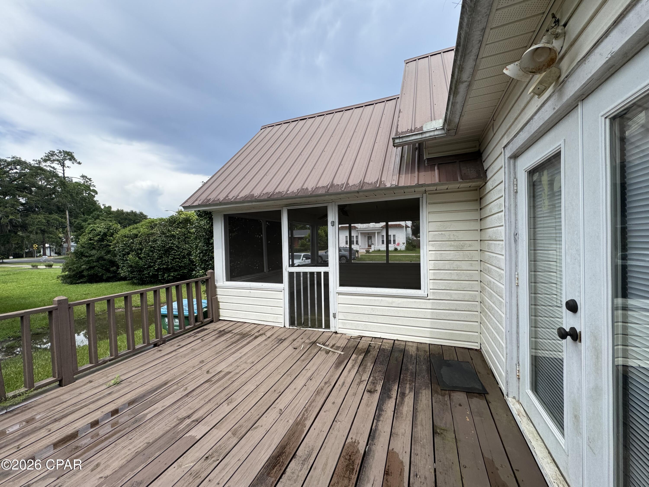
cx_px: 324
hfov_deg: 102.1
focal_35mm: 14
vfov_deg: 85.7
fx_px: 262
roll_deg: +1.6
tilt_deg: -0.8
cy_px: 244
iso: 50
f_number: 2.2
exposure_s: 1/1178
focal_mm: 2.22
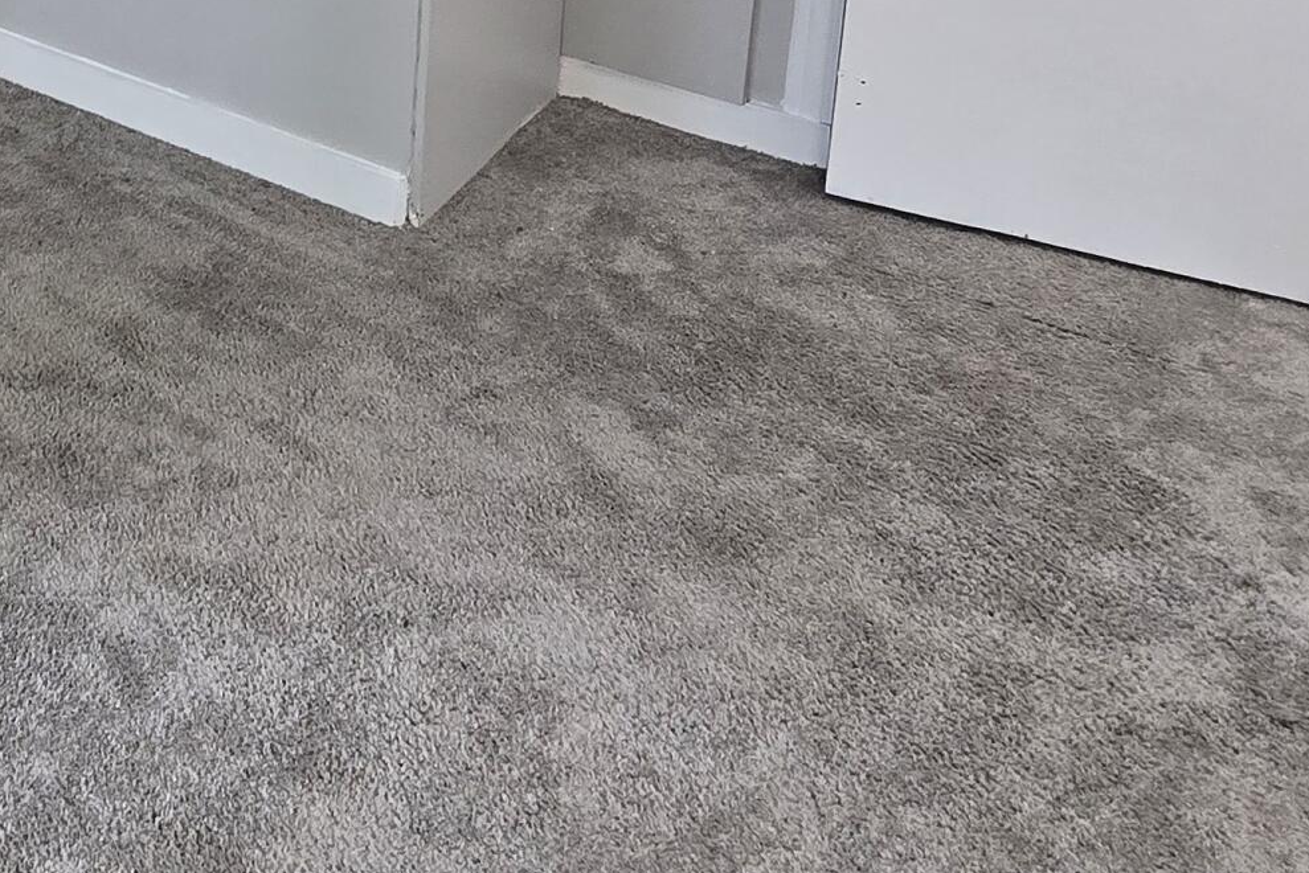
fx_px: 1491
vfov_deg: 25.7
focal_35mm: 41
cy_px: -384
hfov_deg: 38.5
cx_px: -159
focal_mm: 2.2
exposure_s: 1/60
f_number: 2.2
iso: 200
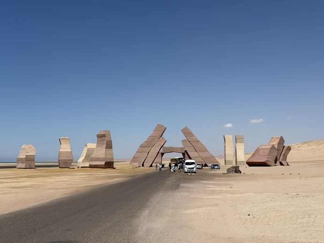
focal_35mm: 48
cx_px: 162
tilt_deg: +3.6
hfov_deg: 39.7
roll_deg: +0.7
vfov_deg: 30.2
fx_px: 449
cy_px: 122
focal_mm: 6.76
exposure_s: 1/11364
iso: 50
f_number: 1.78
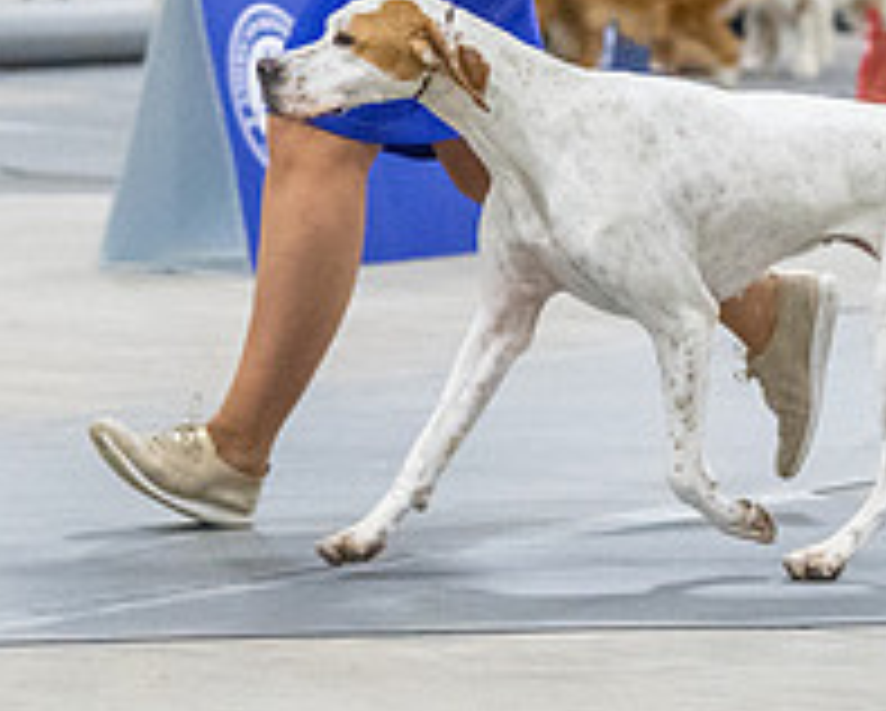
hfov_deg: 6.5
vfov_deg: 5.2
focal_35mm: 296
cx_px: 286
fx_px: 7769
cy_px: 50
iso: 6400
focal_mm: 92
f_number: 3.2
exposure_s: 1/400
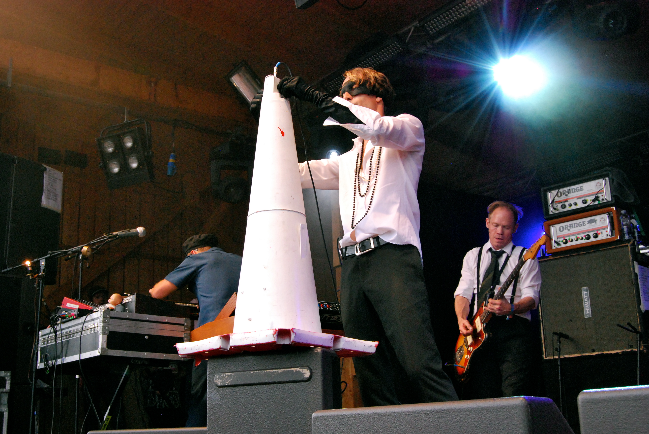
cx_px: 324
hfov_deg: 46.3
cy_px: 217
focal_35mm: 42
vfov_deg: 32.0
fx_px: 758
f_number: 9
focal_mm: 28
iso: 1600
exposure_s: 1/320
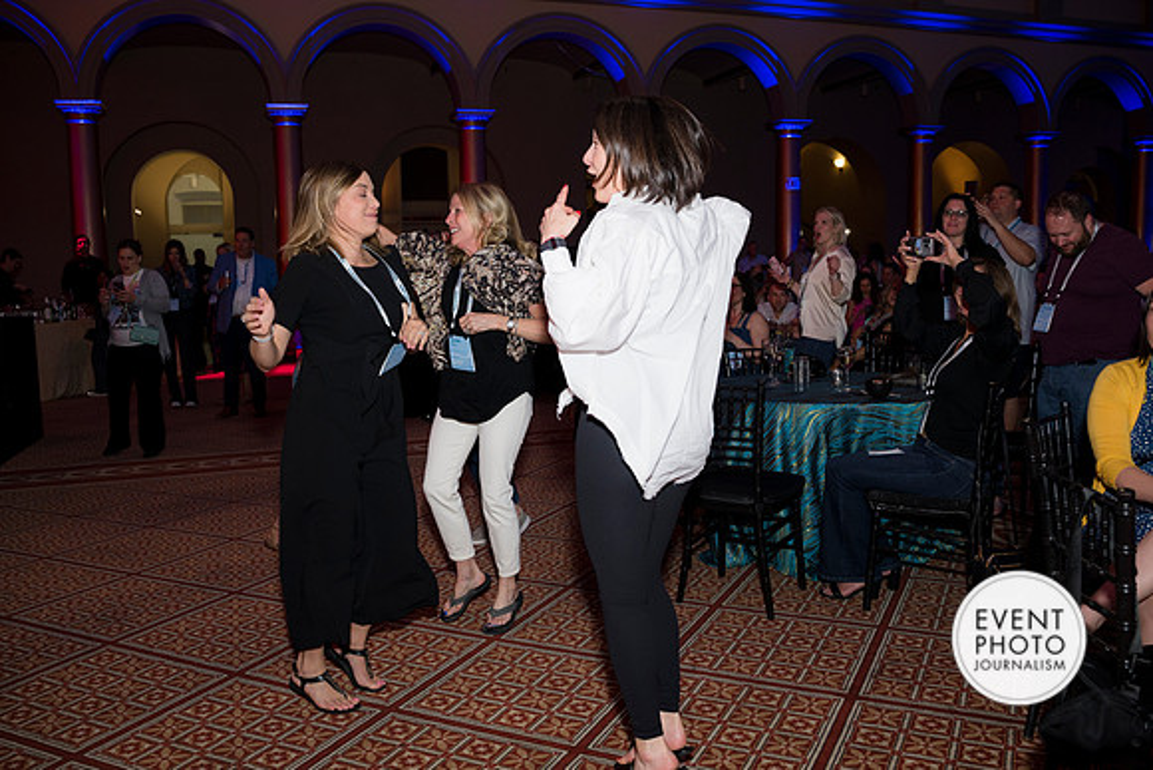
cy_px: 385
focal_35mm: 30
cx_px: 576
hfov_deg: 61.7
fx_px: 965
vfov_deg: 43.5
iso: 800
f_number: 4
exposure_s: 1/100
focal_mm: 29.5
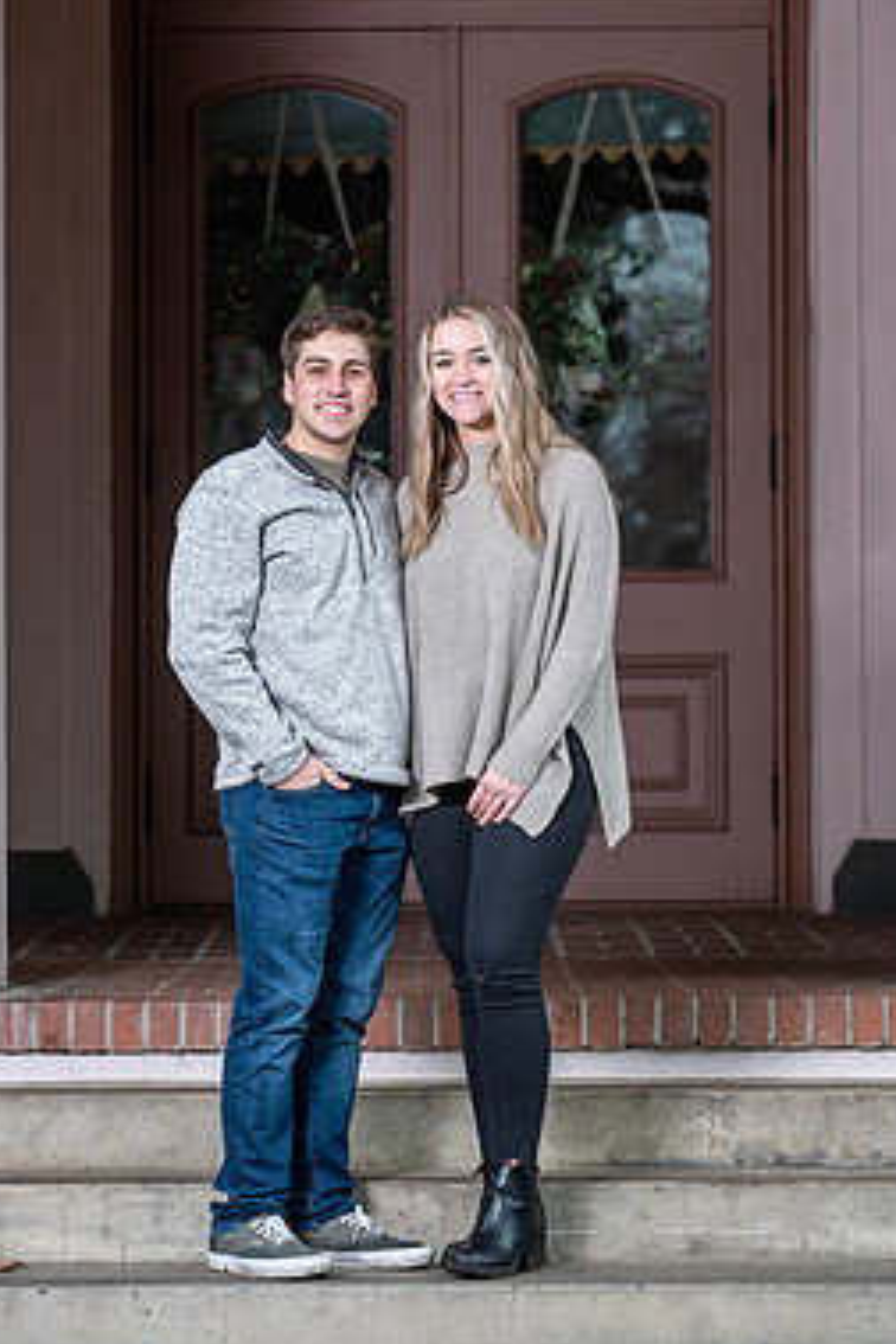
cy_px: 622
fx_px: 5152
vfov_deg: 14.9
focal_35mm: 138
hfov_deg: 9.9
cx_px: 448
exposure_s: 1/60
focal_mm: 116
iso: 200
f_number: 4
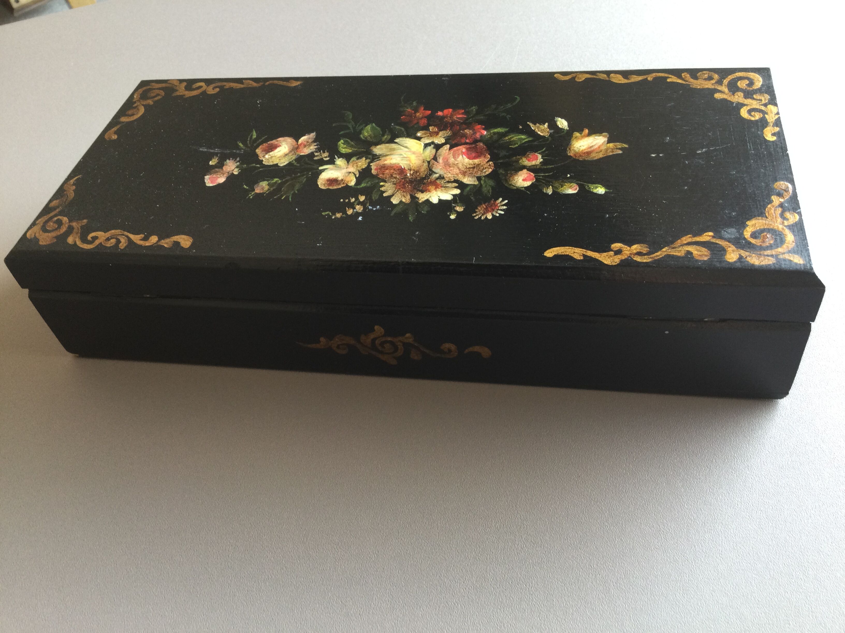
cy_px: 316
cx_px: 422
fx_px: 757
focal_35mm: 31
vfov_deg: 45.4
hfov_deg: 58.4
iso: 25
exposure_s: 1/33
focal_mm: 3.3
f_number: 2.4
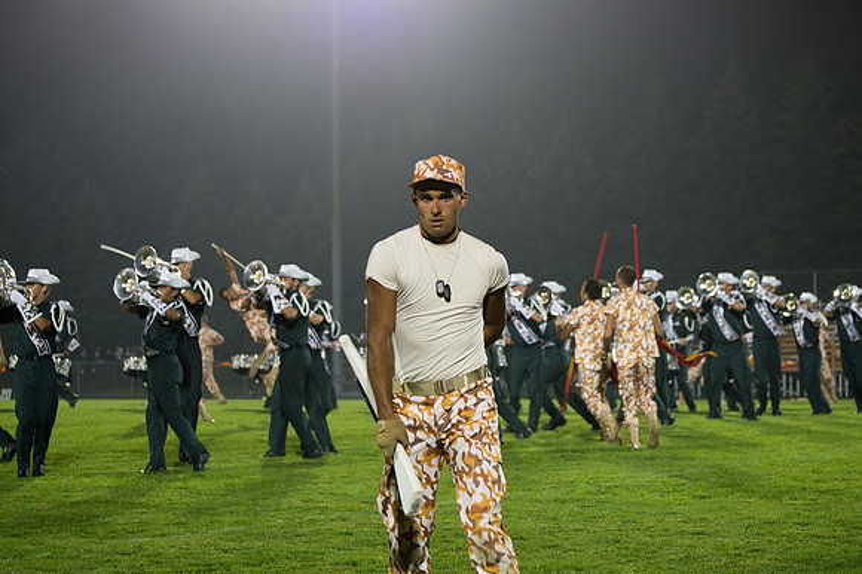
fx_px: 2579
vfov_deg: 12.7
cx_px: 439
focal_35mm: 108
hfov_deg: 19.0
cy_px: 233
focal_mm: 86
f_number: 4.5
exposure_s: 1/160
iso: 2500
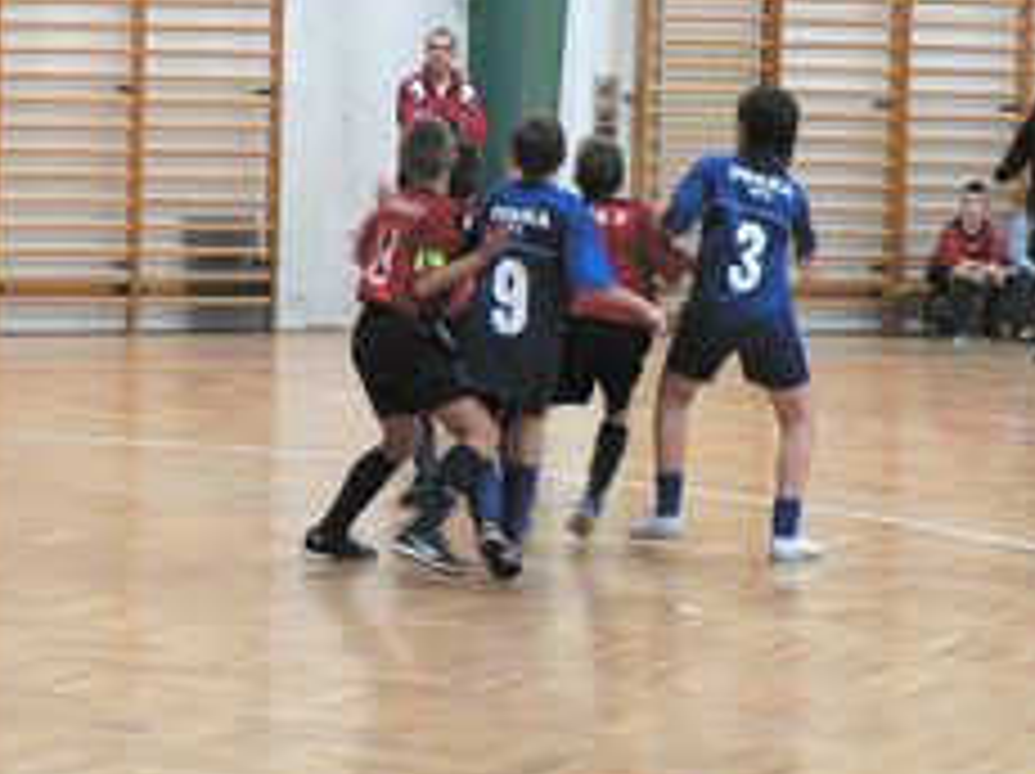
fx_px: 4391
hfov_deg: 13.4
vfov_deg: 10.1
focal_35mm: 147
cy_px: 196
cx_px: 310
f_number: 3.2
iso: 400
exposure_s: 1/50
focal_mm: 12.9
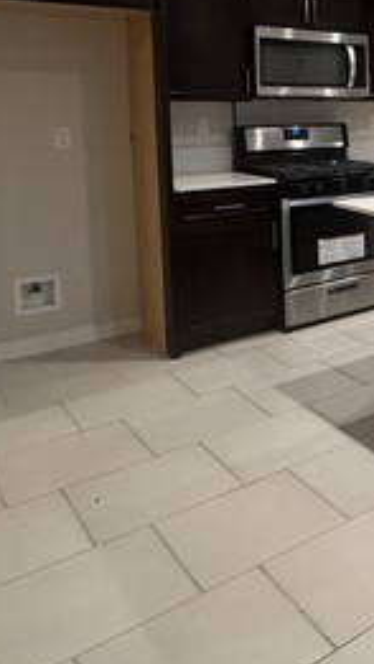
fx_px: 687
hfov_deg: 24.0
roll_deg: -0.2
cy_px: 159
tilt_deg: -5.0
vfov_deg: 49.4
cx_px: 562
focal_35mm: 39
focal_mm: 2.22
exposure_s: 1/60
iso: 320
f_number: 2.2
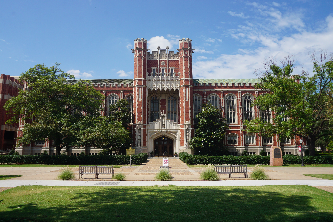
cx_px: 166
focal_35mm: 27
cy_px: 111
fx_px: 250
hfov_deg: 67.4
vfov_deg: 47.9
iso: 100
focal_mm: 18
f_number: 11
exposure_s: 1/160
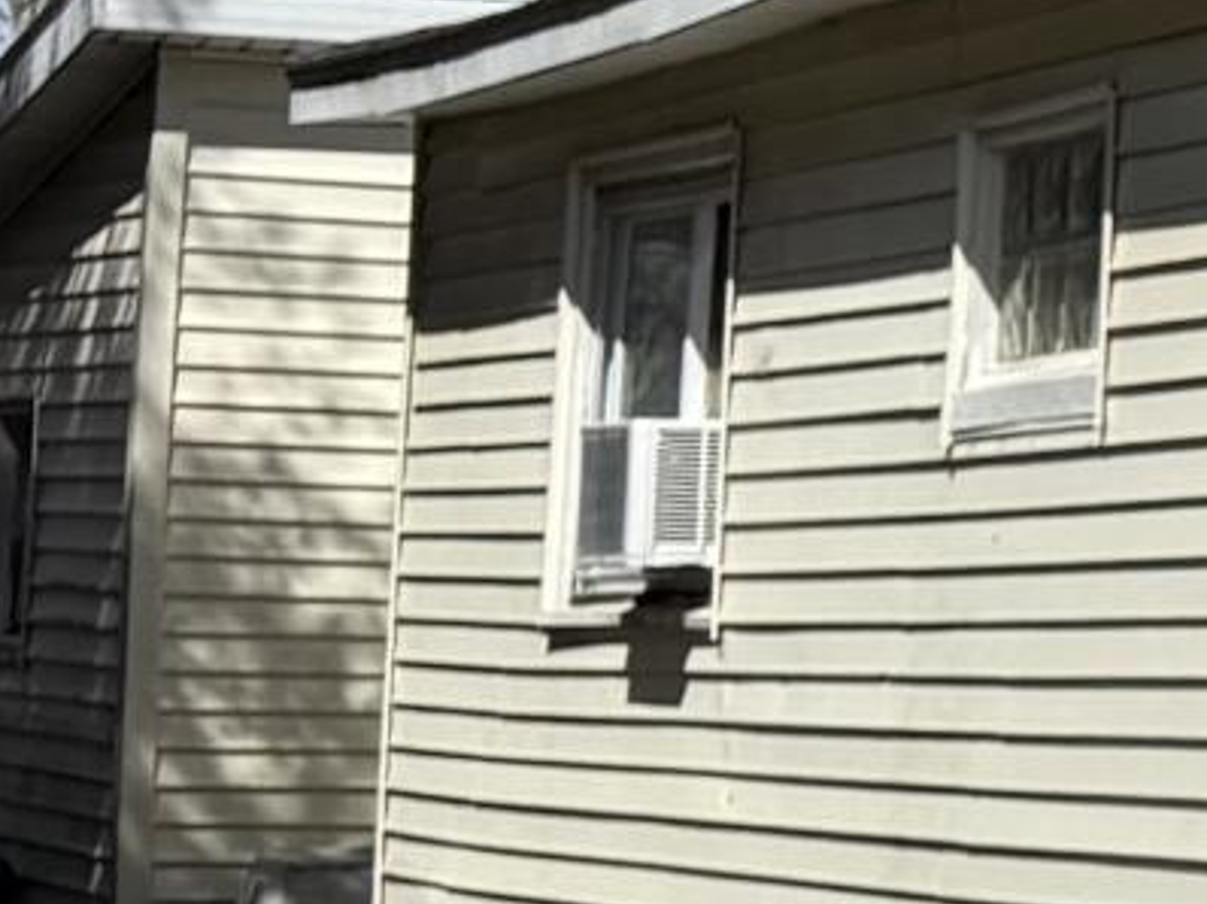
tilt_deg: +4.0
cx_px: 4085
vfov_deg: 8.2
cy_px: 319
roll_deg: +0.2
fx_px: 6307
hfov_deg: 8.4
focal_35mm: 181
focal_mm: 6.76
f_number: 1.78
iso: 80
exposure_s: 1/6173
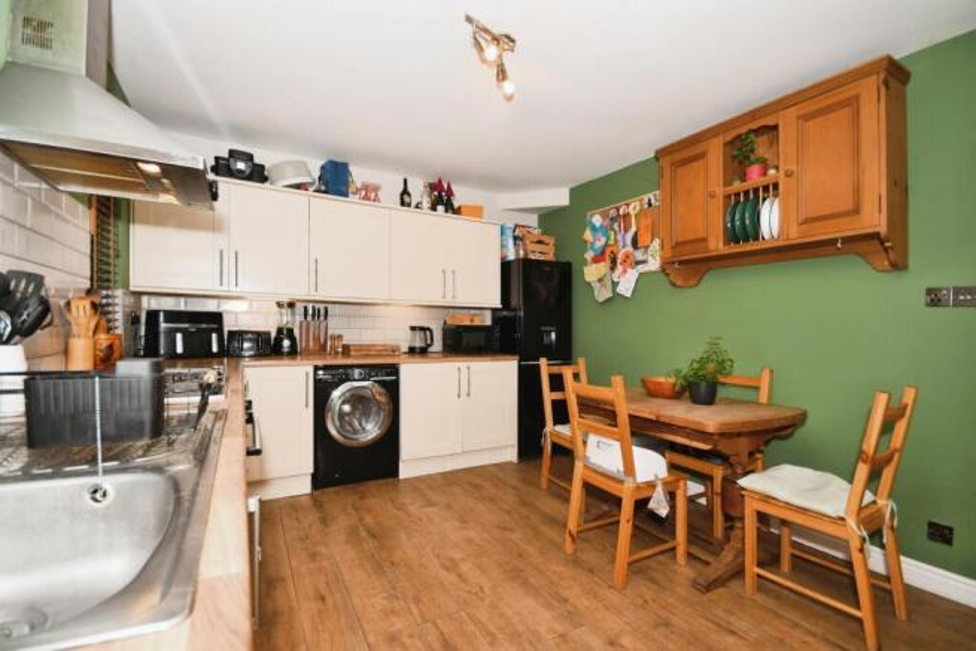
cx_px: 488
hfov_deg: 100.4
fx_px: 407
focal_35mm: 15
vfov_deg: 77.4
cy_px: 326
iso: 400
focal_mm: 10
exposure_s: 1/60
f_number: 8
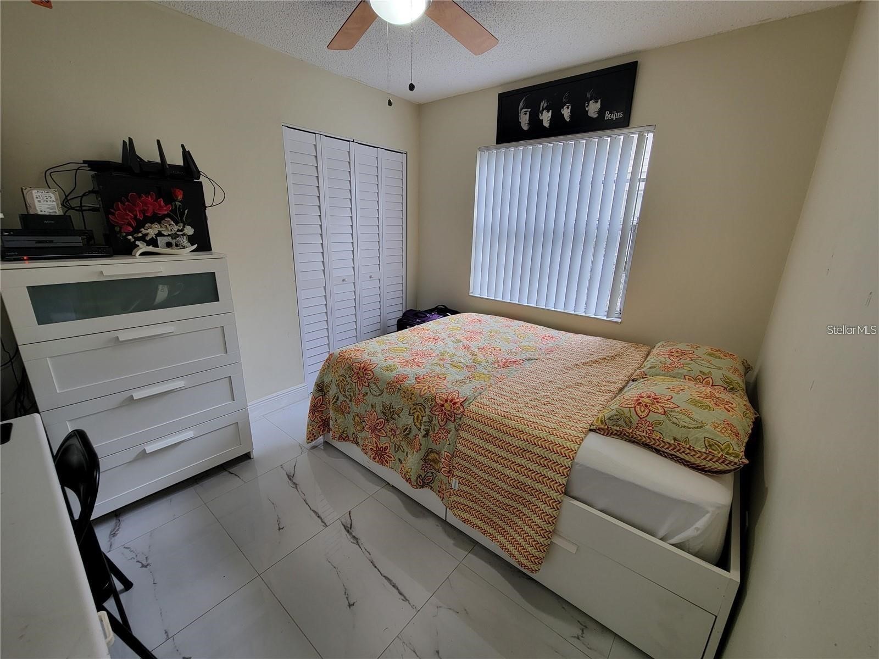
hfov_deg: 106.2
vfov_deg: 89.9
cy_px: 330
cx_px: 440
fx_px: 330
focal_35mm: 13
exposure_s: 1/60
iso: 80
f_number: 2.2
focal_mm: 2.2
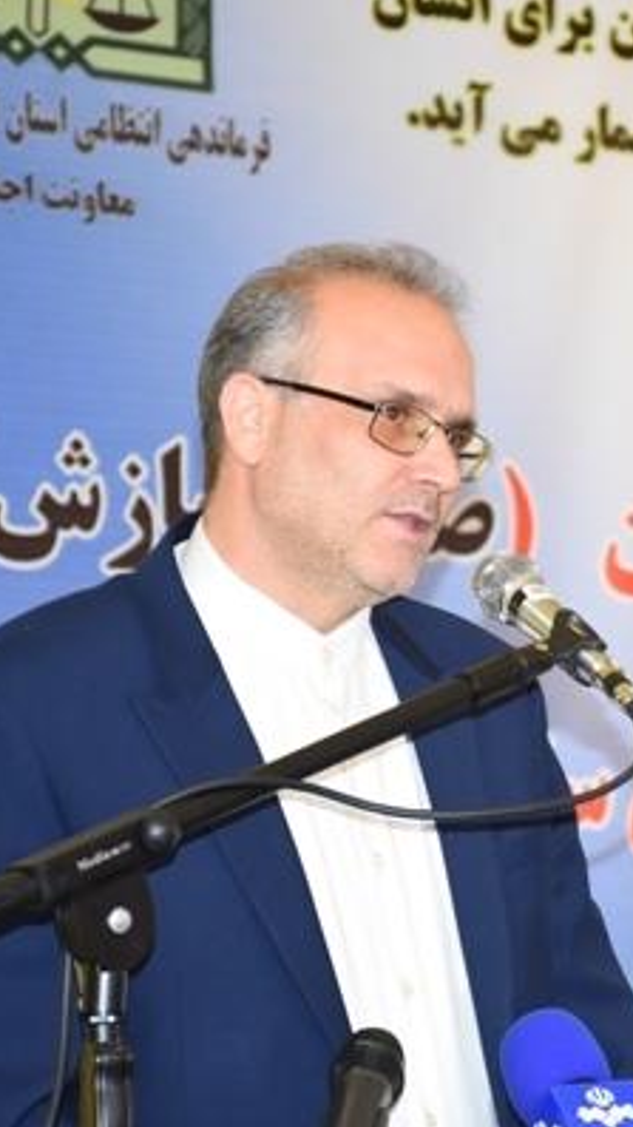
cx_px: 698
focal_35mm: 190
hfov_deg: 6.4
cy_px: 562
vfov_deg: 11.3
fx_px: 5676
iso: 800
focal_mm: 80
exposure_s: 1/50
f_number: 5.6
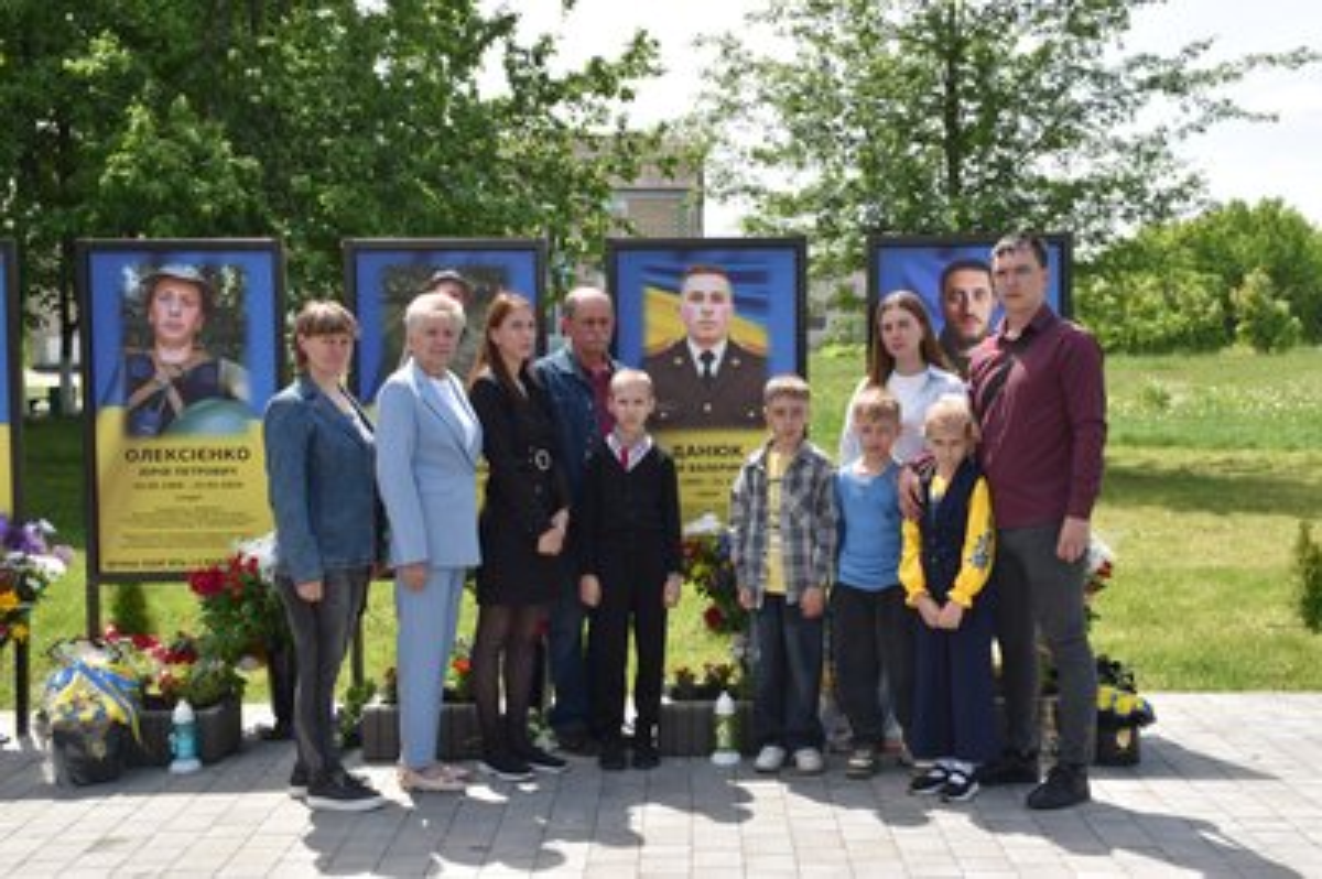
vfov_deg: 28.0
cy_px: 440
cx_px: 661
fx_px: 1761
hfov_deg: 41.1
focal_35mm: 48
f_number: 9
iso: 200
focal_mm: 32
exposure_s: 1/320
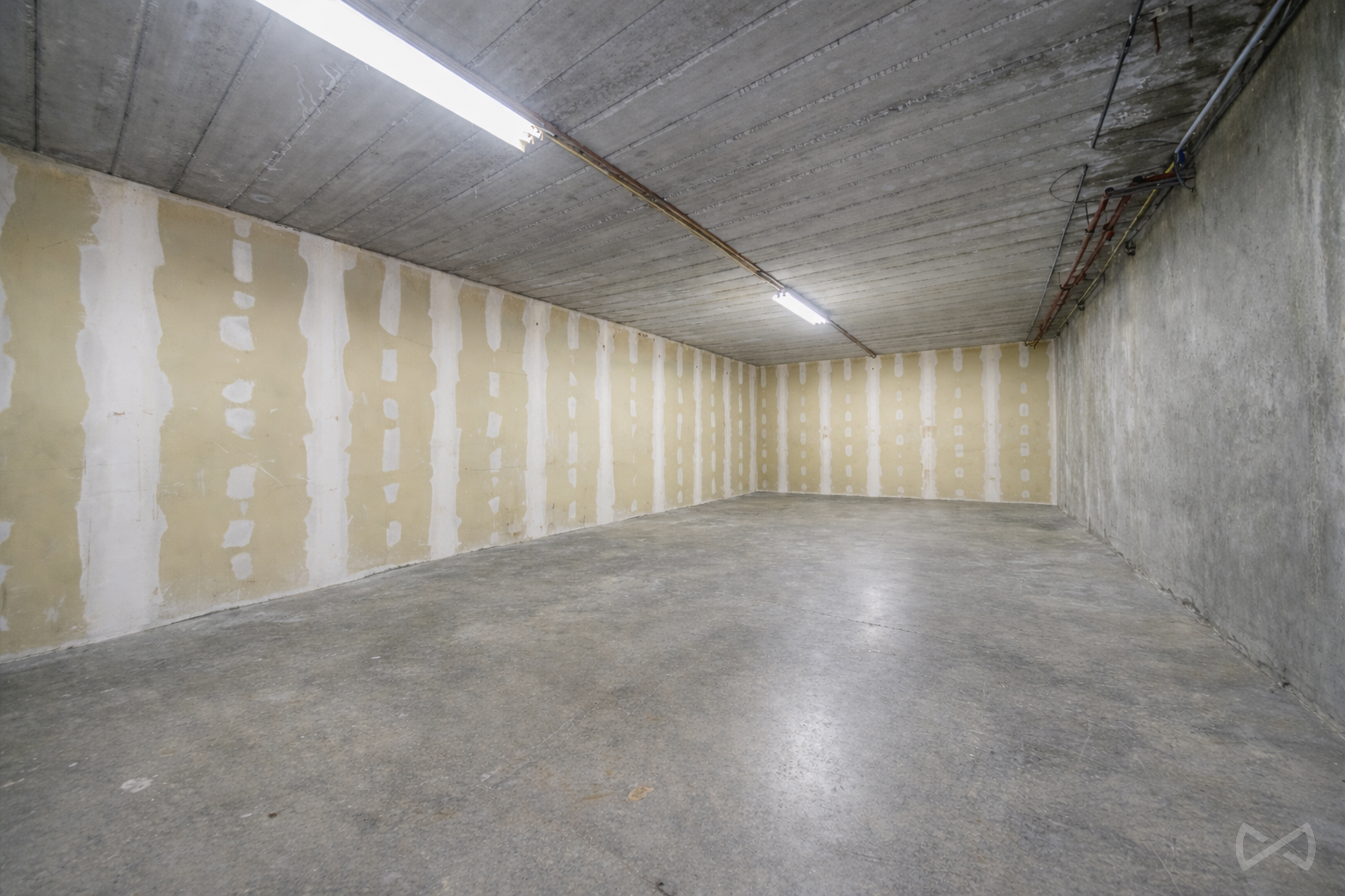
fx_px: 448
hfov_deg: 112.6
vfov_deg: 90.0
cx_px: 672
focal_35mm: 12
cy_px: 448
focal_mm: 12
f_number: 4
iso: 800
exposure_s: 1/30
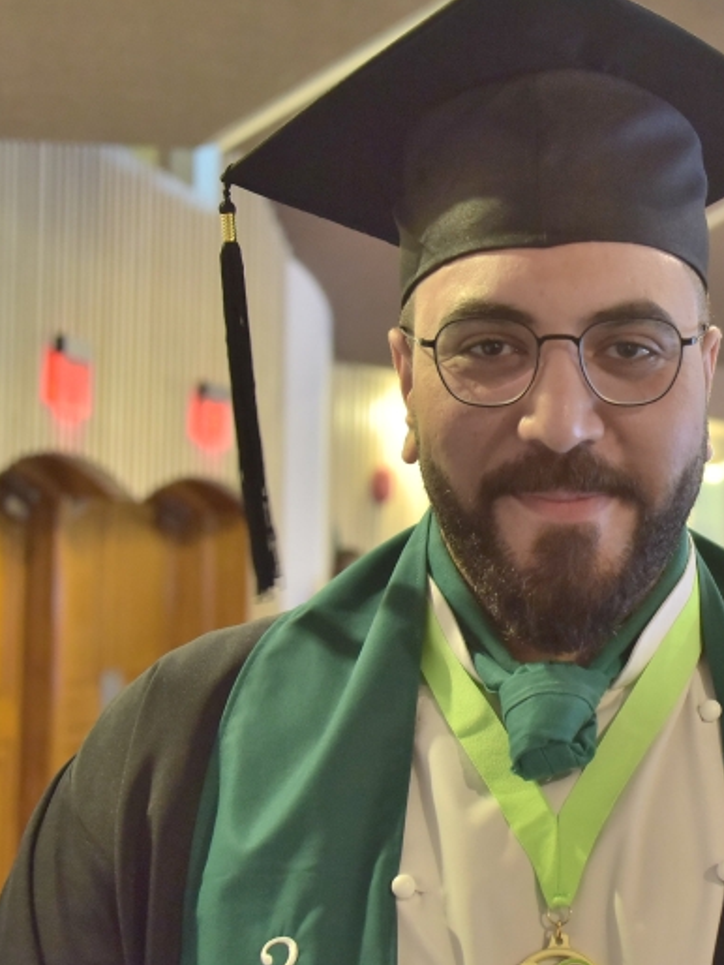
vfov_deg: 27.4
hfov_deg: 20.0
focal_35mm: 71
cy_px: 484
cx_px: 763
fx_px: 1978
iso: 1400
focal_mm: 38
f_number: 4
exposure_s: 1/40
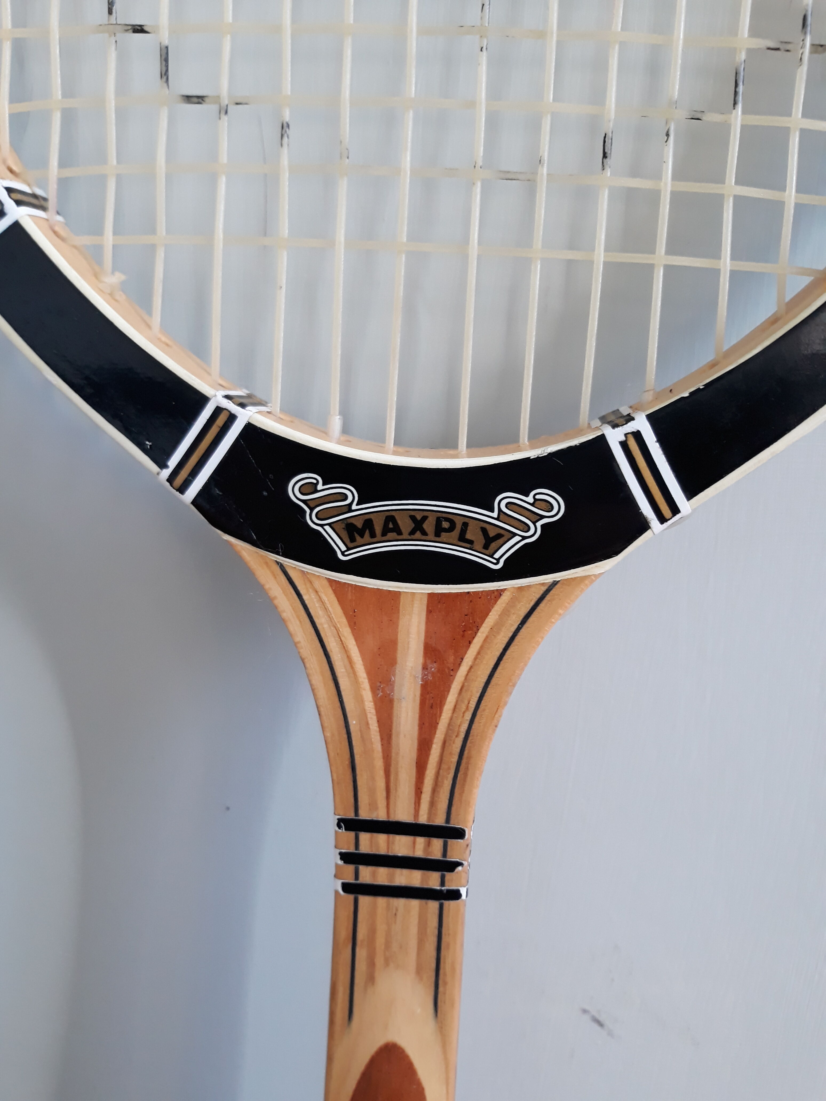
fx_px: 859
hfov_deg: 51.4
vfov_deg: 65.3
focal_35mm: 27
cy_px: 550
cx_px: 413
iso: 160
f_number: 1.7
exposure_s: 1/50
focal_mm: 3.71
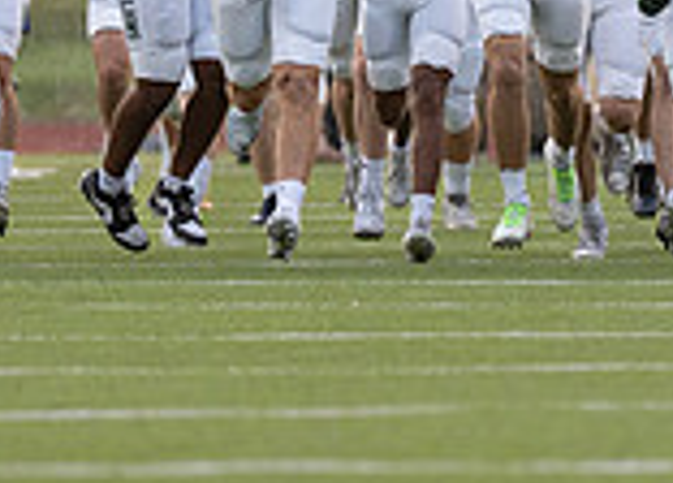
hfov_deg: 2.0
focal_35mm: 985
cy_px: -84
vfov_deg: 1.5
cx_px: 618
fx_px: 18860
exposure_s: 1/2500
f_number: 2.8
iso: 640
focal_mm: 200
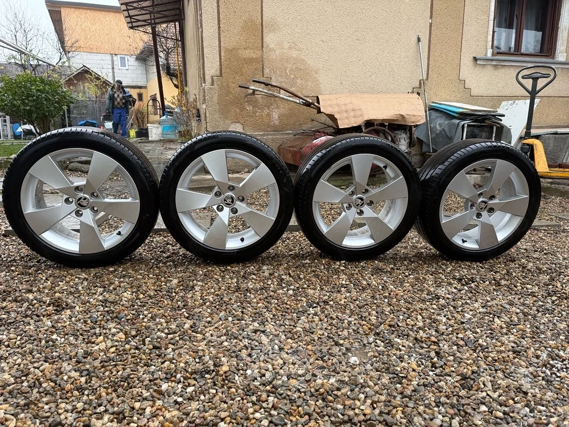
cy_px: 214
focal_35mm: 24
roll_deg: +1.1
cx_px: 284
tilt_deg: -11.5
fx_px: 394
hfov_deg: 71.6
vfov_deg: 56.8
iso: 64
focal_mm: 6.76
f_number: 1.78
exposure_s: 1/136
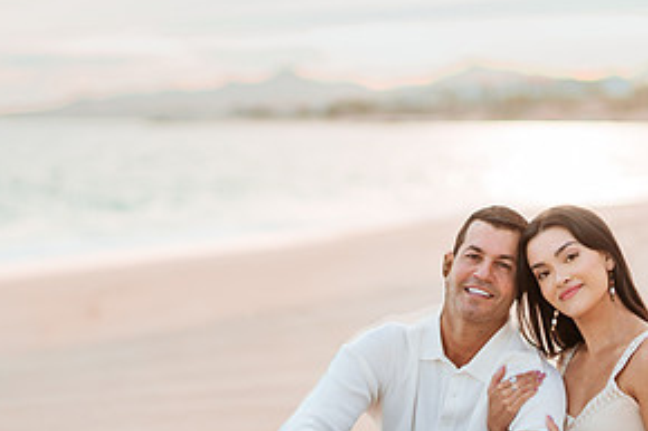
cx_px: 243
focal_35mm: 119
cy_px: 340
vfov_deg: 11.5
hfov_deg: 17.2
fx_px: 2141
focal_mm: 58
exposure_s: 1/6400
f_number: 1.4
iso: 250
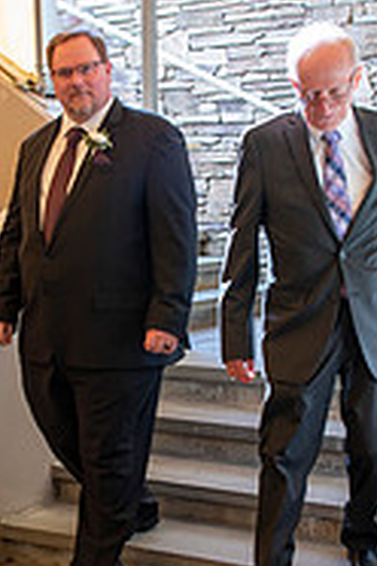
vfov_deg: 26.2
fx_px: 1209
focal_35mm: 77
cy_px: 356
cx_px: 170
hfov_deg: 17.7
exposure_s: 1/100
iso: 200
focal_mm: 24
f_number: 4
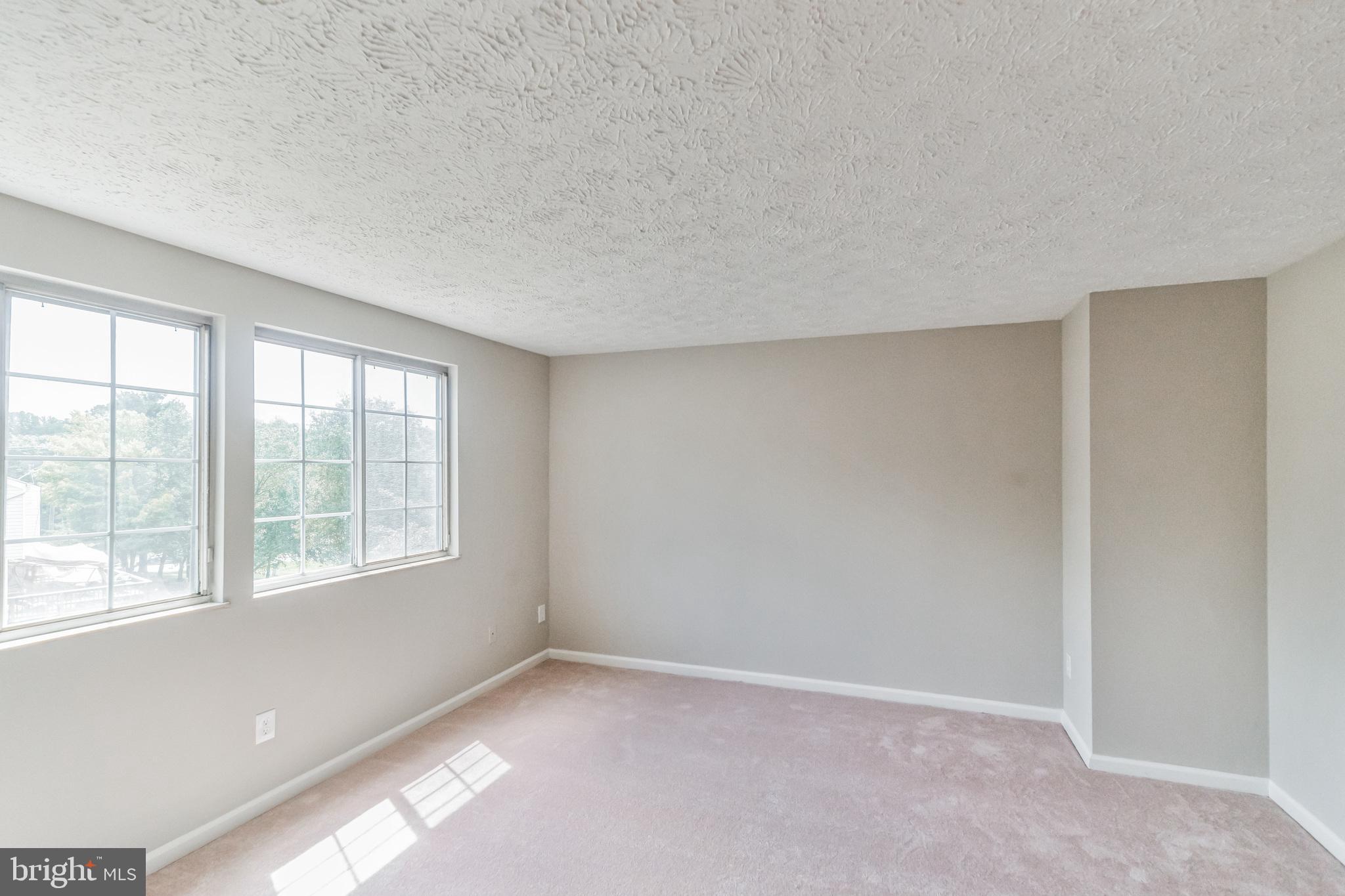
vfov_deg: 77.3
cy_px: 448
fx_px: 560
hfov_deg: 100.4
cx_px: 672
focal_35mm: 15
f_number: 5
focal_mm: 15
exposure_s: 1/1600
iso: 2000
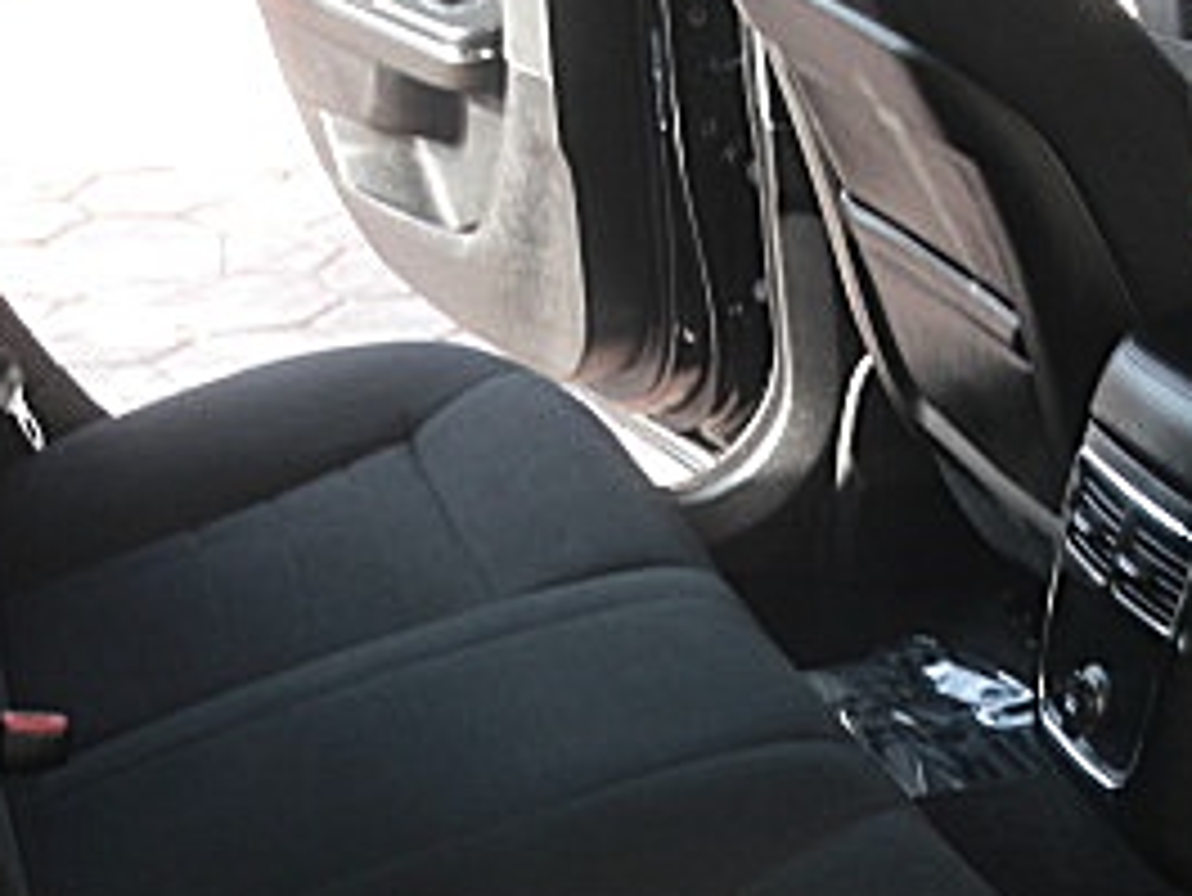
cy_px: 671
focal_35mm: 87
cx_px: 751
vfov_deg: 16.9
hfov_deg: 22.4
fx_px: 2997
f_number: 2.8
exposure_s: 1/60
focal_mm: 6.3
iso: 50
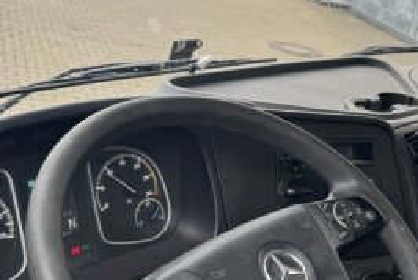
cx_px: 352
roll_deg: -12.6
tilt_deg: -17.0
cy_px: 142
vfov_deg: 22.7
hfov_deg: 32.2
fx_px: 697
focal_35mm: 60
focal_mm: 6.86
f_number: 1.78
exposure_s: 1/271
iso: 64
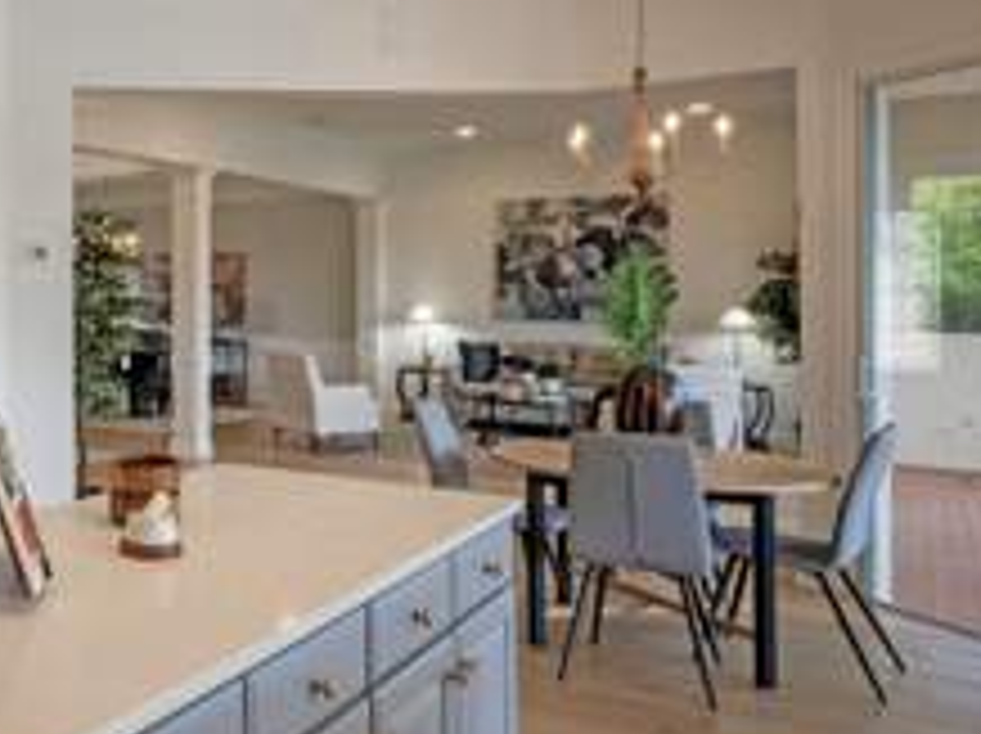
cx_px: -72
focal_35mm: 36
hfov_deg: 41.9
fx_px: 1019
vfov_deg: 39.4
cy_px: 284
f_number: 8
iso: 800
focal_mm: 17
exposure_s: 1/1250
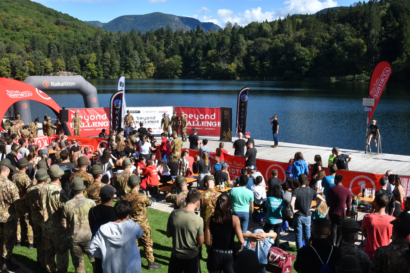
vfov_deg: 36.9
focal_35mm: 36
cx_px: 205
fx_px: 410
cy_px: 136
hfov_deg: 53.1
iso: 1000
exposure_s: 1/640
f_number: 16
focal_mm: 24
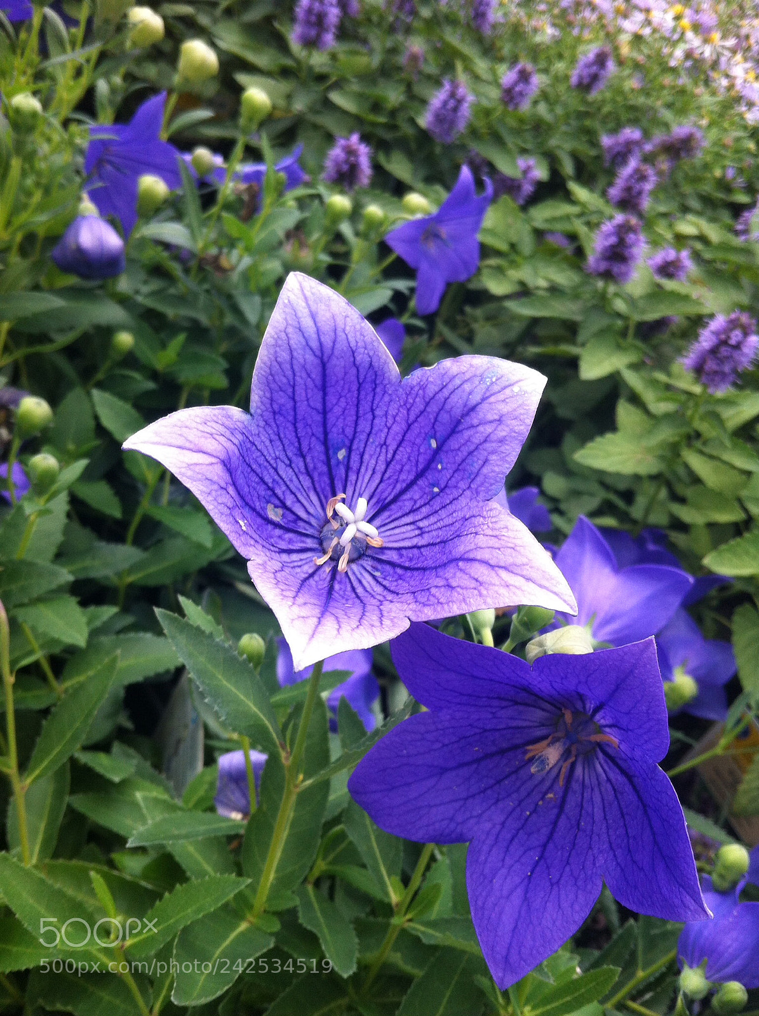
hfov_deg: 40.6
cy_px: 508
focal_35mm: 35
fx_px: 1026
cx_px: 380
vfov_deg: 52.7
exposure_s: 1/212
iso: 80
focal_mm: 3.85
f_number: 2.8
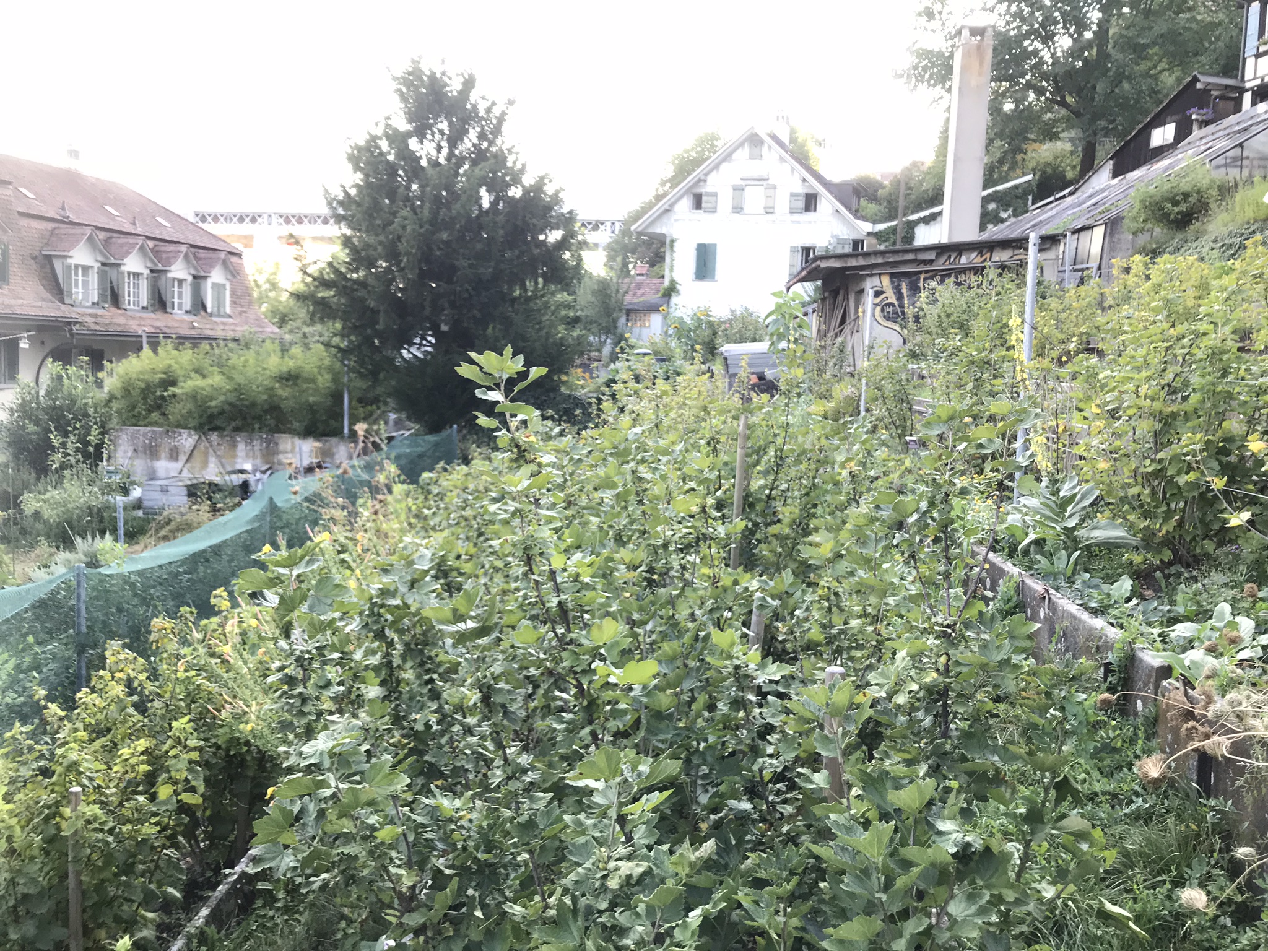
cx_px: 634
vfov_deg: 49.7
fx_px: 1026
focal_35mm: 28
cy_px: 476
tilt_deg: -4.4
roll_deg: -3.0
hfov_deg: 63.4
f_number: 1.8
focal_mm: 3.99
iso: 32
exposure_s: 1/100
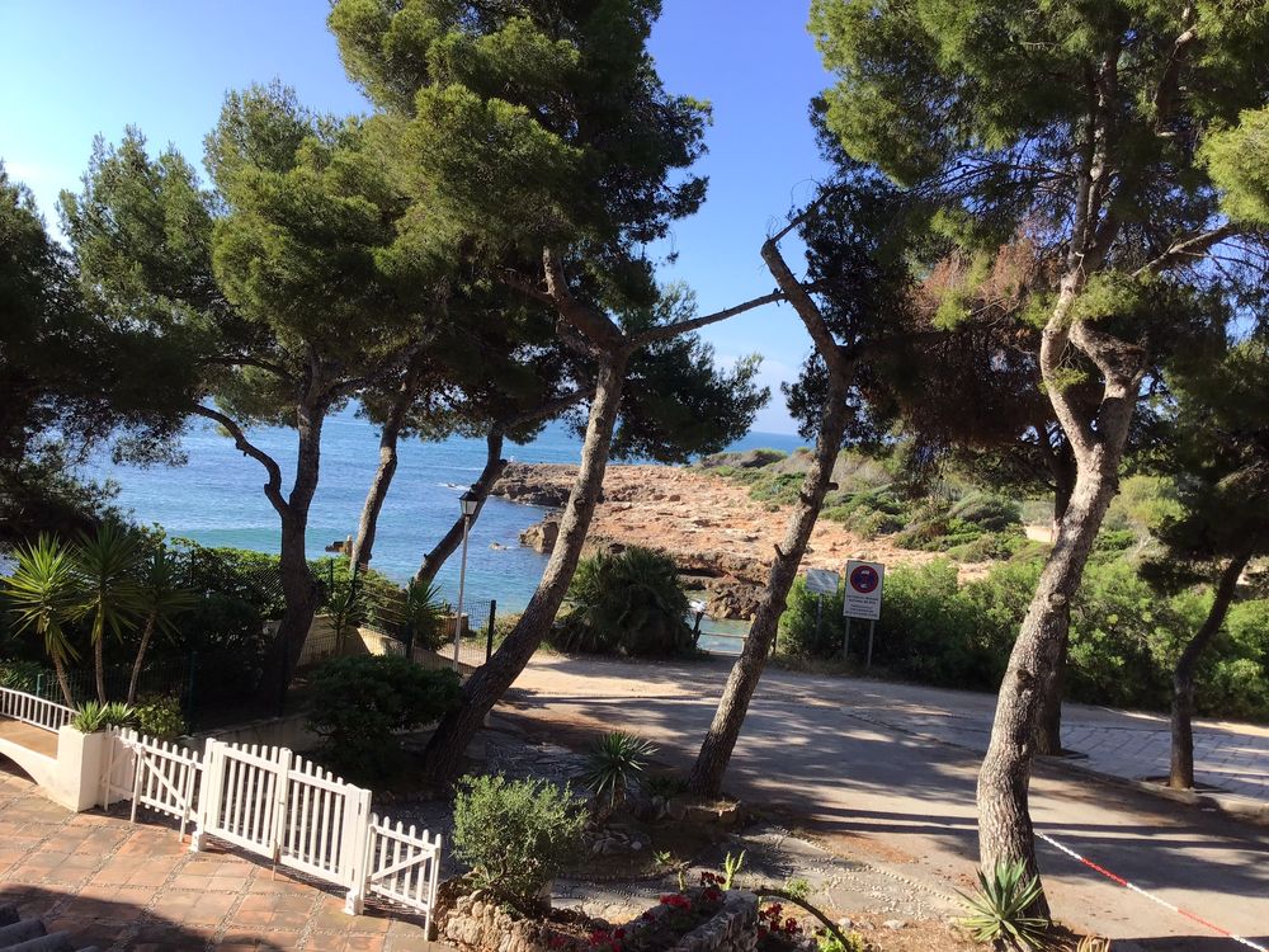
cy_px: 476
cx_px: 634
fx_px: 1136
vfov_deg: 45.4
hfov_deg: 58.4
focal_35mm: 31
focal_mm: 3.3
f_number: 2.4
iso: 25
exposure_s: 1/599
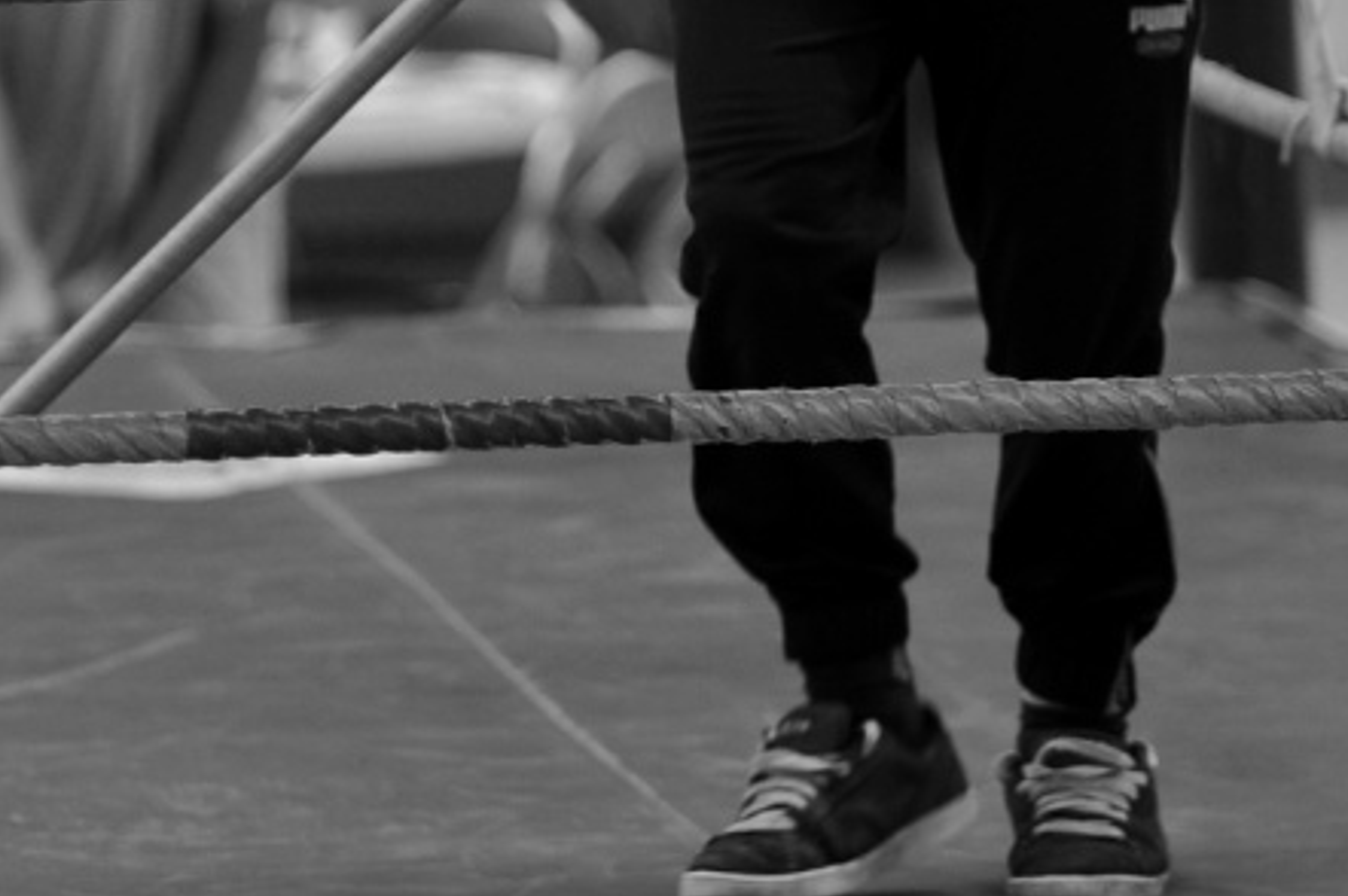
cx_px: 403
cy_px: -381
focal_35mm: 452
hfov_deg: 4.6
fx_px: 16912
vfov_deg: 3.0
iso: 800
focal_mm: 125
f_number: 2.8
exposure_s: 1/100
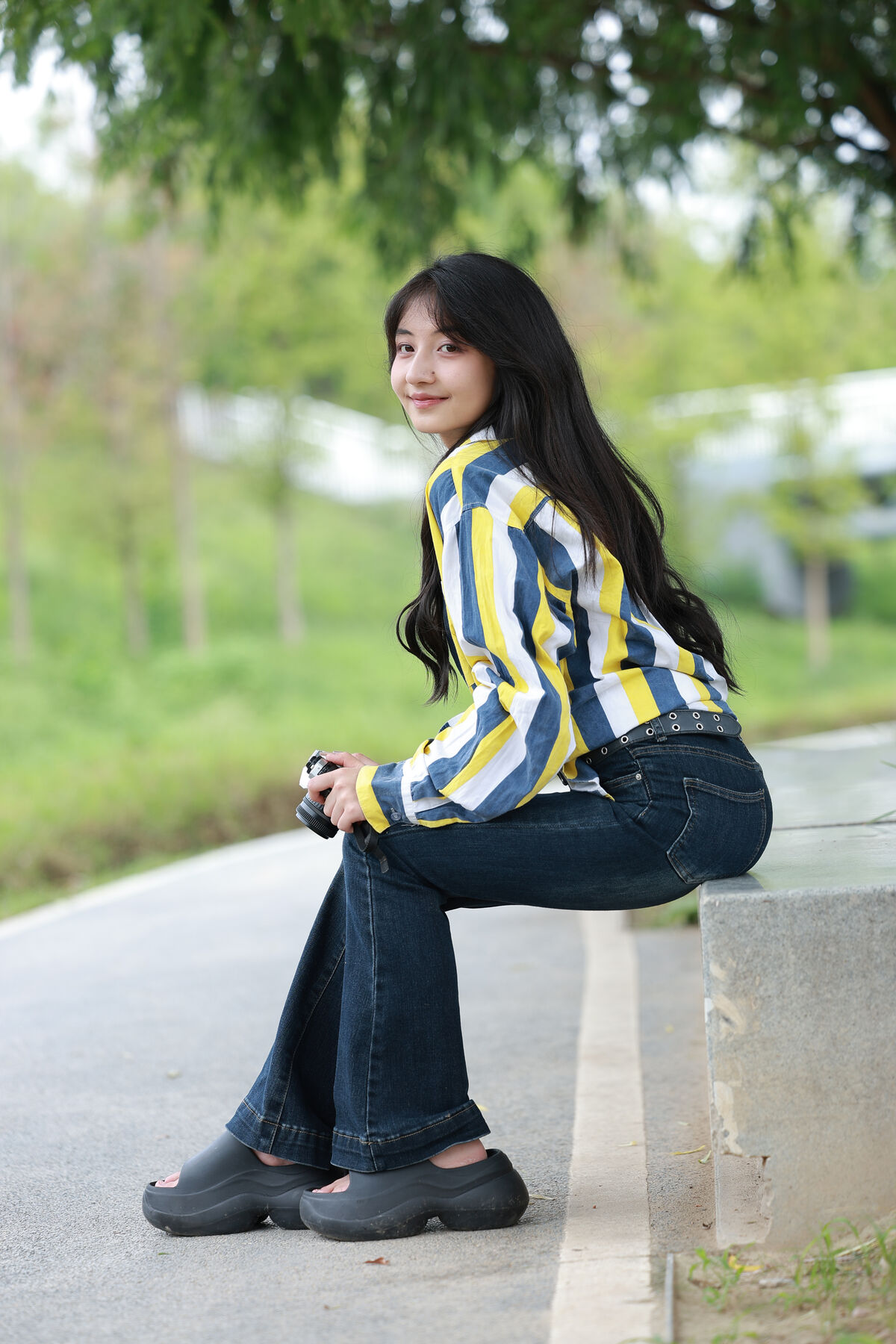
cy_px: 672
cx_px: 448
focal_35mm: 107
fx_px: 3994
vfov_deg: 19.1
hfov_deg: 12.8
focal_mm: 108
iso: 100
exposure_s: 1/250
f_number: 2.8
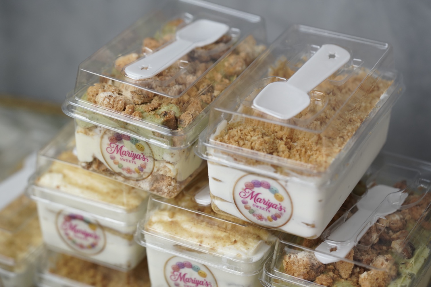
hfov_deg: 22.6
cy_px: 144
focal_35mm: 90
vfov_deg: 15.2
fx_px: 1077
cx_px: 216
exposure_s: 1/160
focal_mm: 90
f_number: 4.5
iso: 800
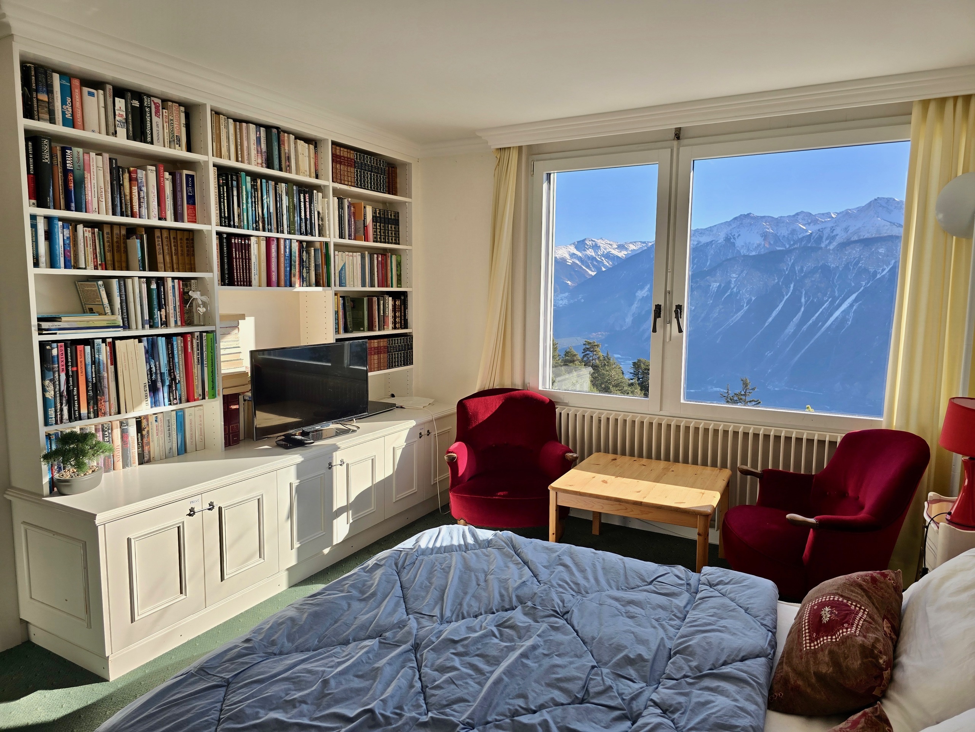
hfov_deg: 73.9
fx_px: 648
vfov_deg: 58.9
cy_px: 366
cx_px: 488
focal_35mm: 23
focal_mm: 6.3
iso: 12
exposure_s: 1/508
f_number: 1.7
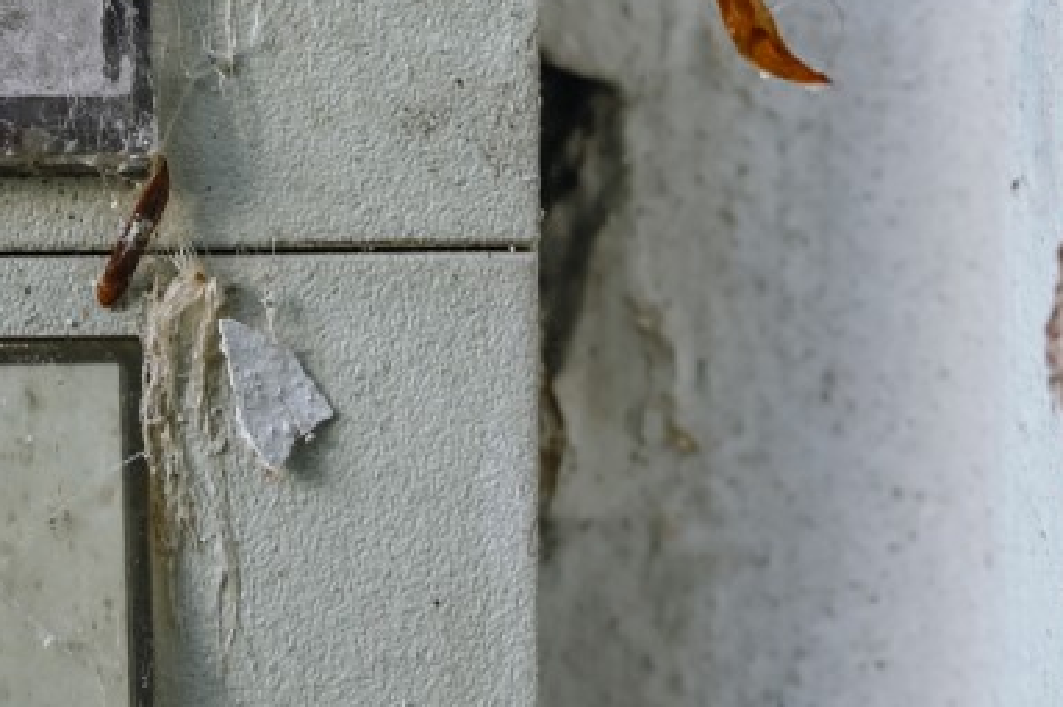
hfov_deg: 8.6
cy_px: 130
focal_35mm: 237
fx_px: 6995
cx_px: -340
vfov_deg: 5.8
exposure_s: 1/80
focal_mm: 56
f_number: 4
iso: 200
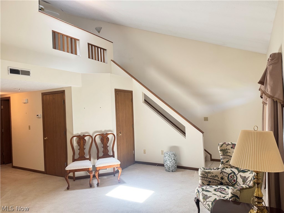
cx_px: 142
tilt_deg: +1.1
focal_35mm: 24
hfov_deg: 71.6
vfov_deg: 56.8
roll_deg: +2.1
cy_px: 106
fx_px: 197
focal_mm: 6.76
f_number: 1.78
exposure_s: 1/60
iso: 200
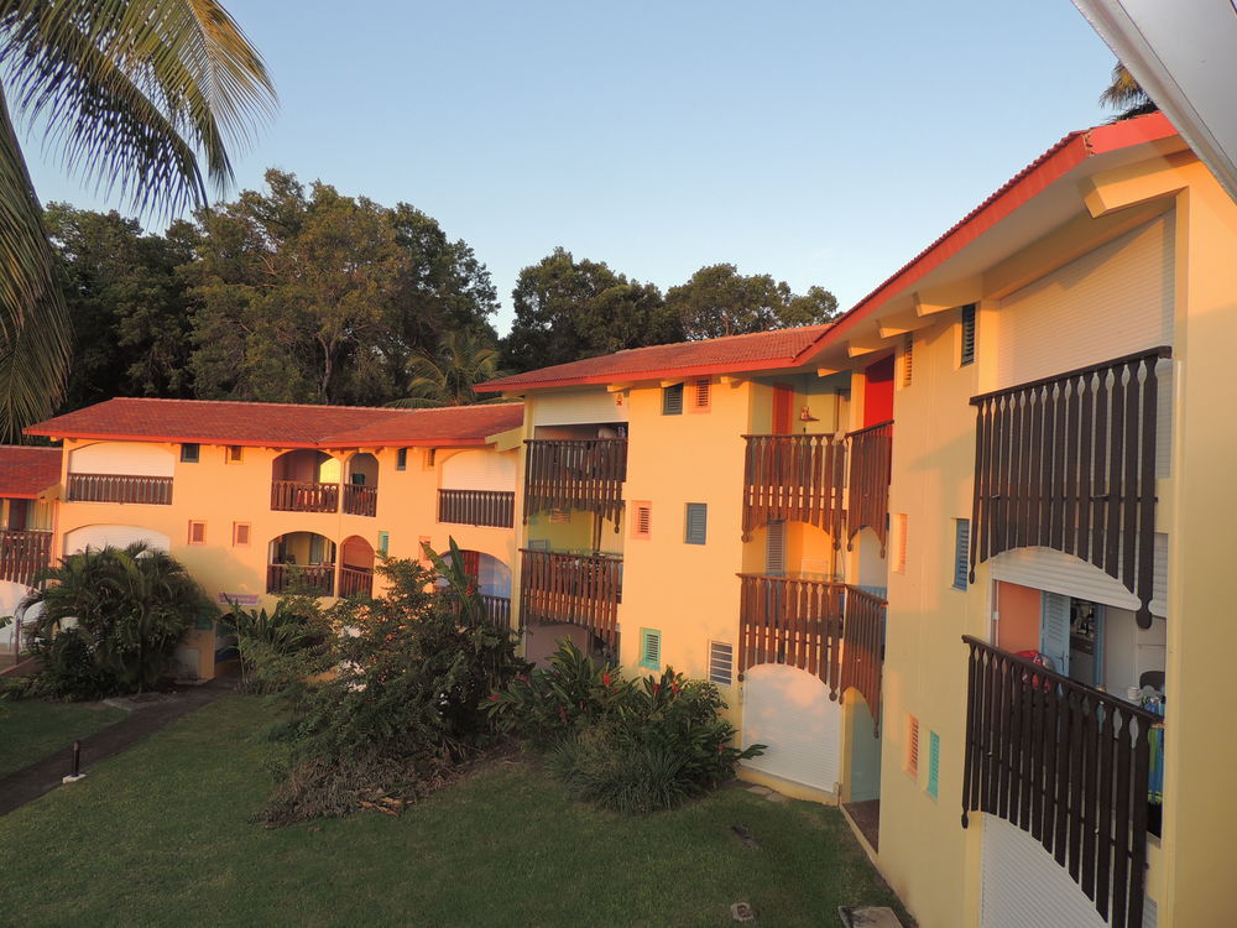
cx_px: 618
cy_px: 464
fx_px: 858
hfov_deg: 71.6
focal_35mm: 24
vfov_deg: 56.8
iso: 100
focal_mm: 4.3
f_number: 3
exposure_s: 1/100
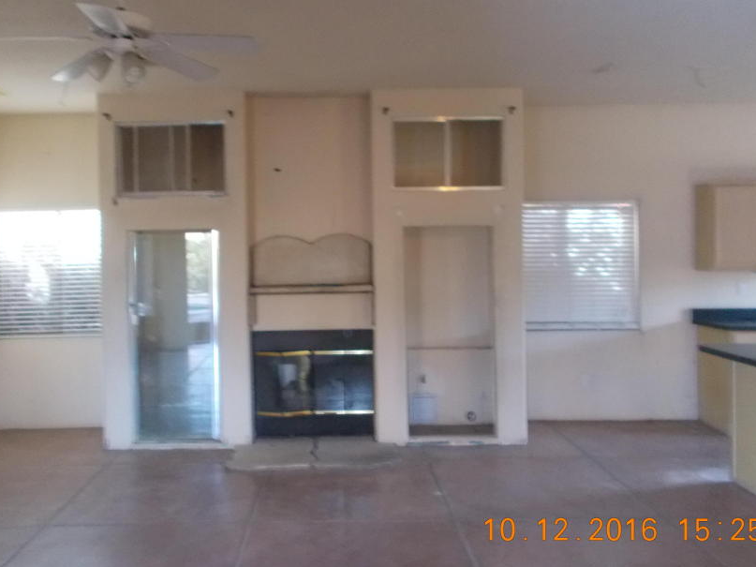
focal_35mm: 33
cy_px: 255
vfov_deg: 42.9
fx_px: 721
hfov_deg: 55.2
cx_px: 333
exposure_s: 1/30
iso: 450
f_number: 3.2
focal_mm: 4.6
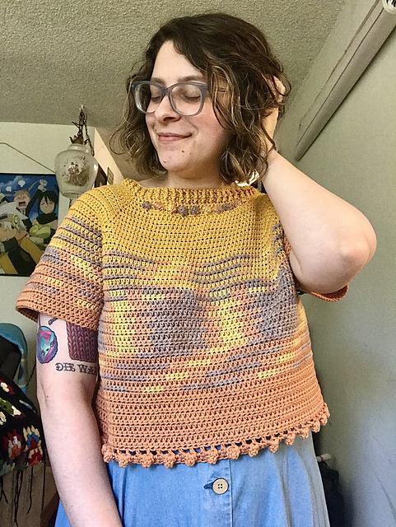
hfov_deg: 44.2
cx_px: 198
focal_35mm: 32
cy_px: 264
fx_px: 487
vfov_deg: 56.8
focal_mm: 2.87
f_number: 2.2
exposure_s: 1/30
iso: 200
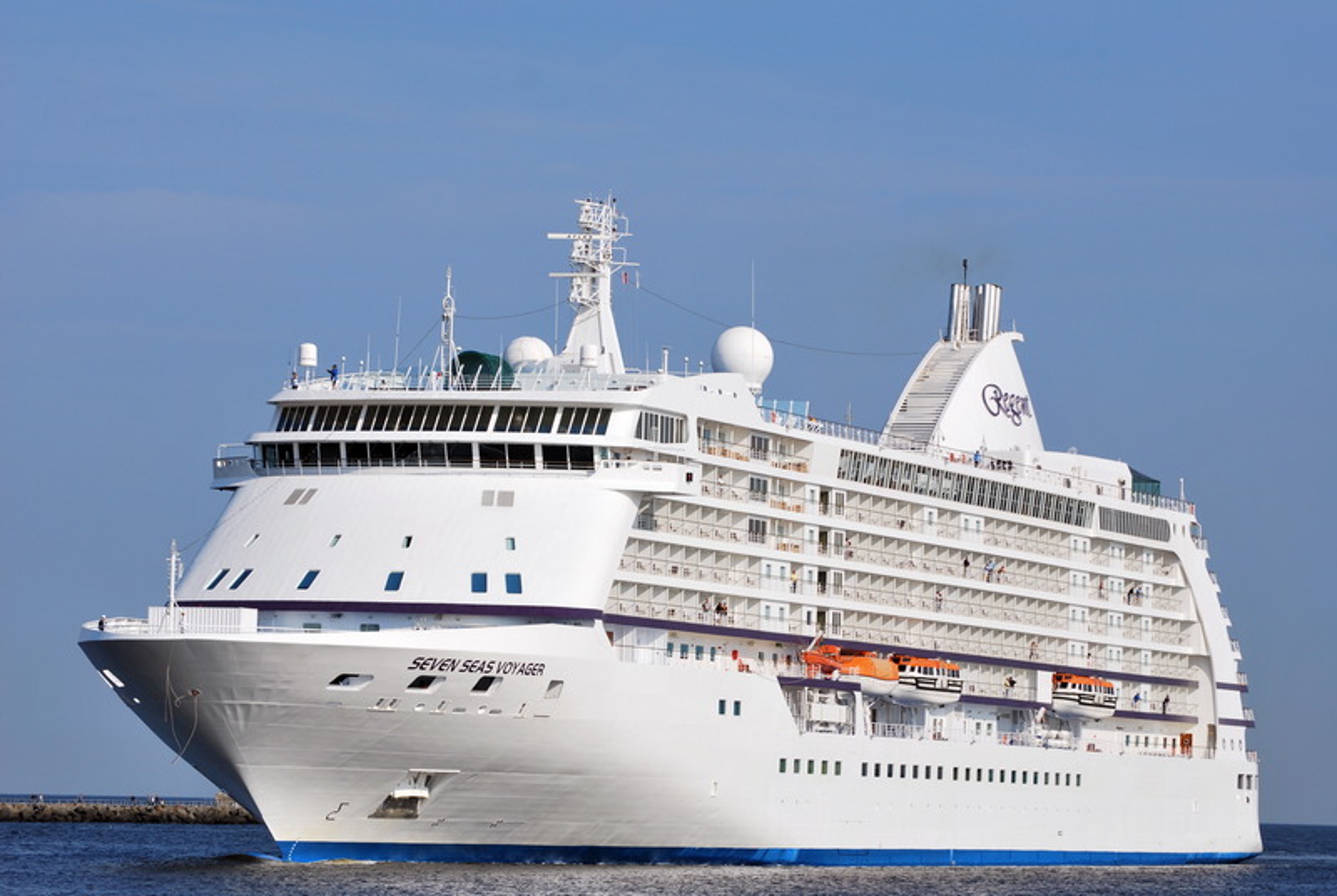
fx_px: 5691
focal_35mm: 153
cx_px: 668
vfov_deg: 9.0
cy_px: 448
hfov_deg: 13.4
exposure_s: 1/800
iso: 100
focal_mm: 102
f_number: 7.1
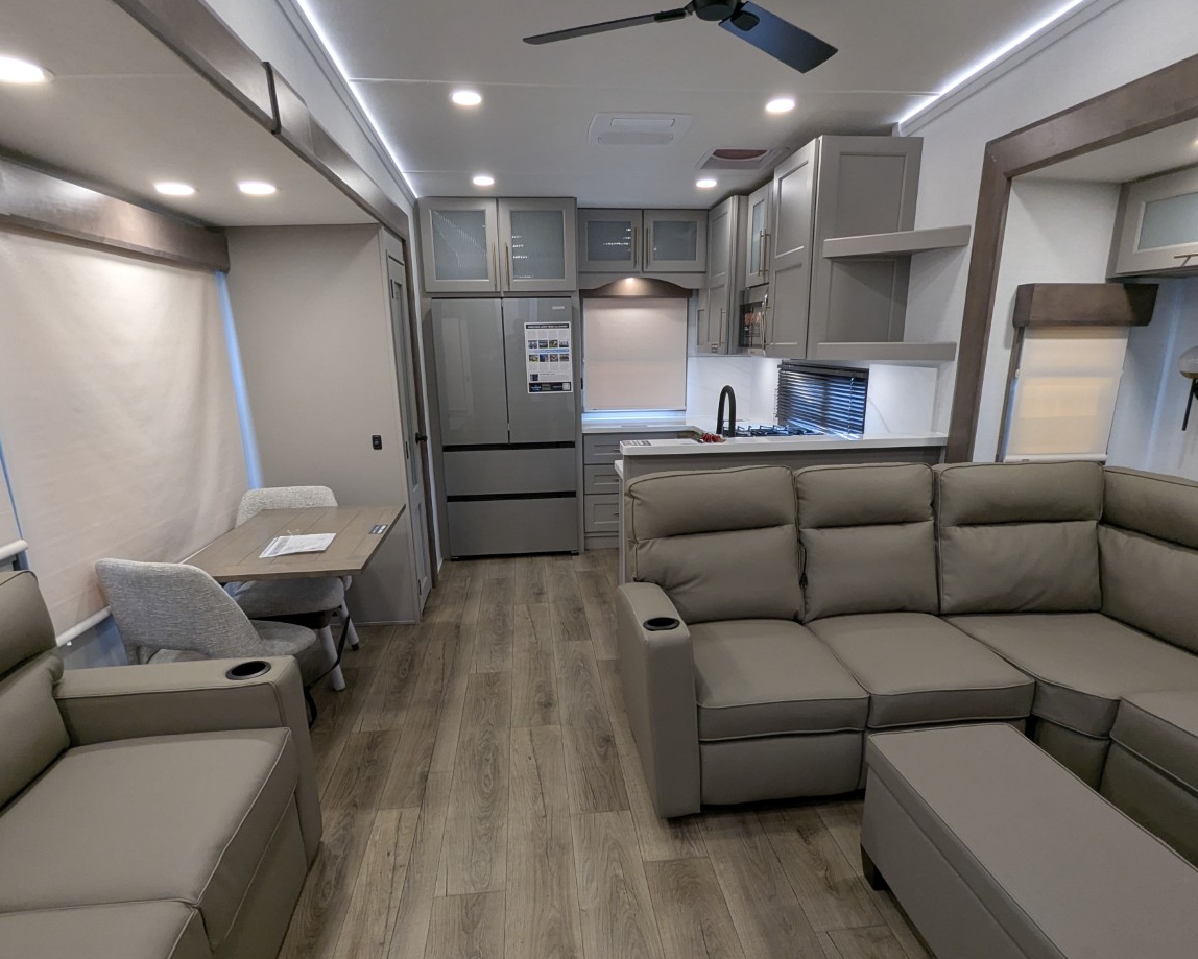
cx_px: 601
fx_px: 674
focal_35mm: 19
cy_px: 542
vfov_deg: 70.6
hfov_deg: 83.3
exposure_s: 1/86.6
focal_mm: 2.35
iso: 175
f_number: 2.2
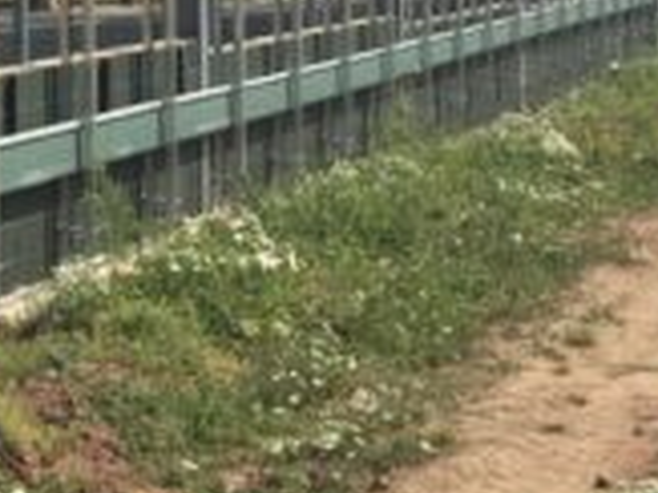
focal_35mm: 107
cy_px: -218
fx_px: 2032
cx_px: -270
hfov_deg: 17.0
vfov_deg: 13.1
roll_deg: -0.3
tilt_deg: +4.6
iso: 25
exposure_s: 1/1876
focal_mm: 4.15
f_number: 2.2
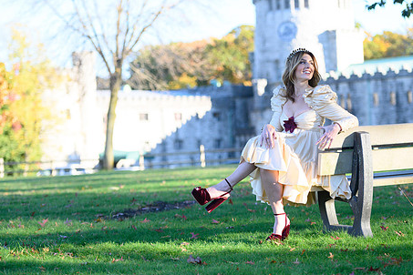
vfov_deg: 12.4
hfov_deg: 18.6
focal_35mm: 110
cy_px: 109
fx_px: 1262
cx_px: 241
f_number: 3.2
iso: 1600
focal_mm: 86
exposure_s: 1/4000
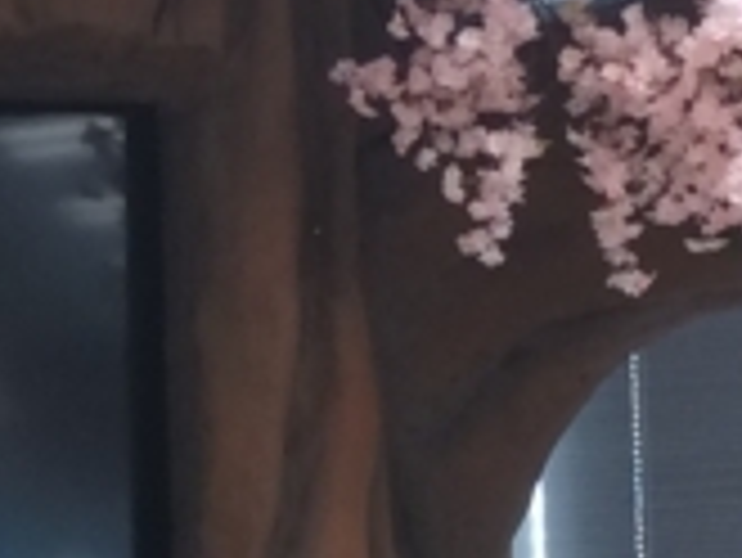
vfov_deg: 8.2
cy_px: 558
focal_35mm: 180
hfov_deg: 10.2
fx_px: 3861
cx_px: -675
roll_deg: +1.0
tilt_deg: -1.1
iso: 64
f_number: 2.2
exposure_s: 1/30
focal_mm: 4.15
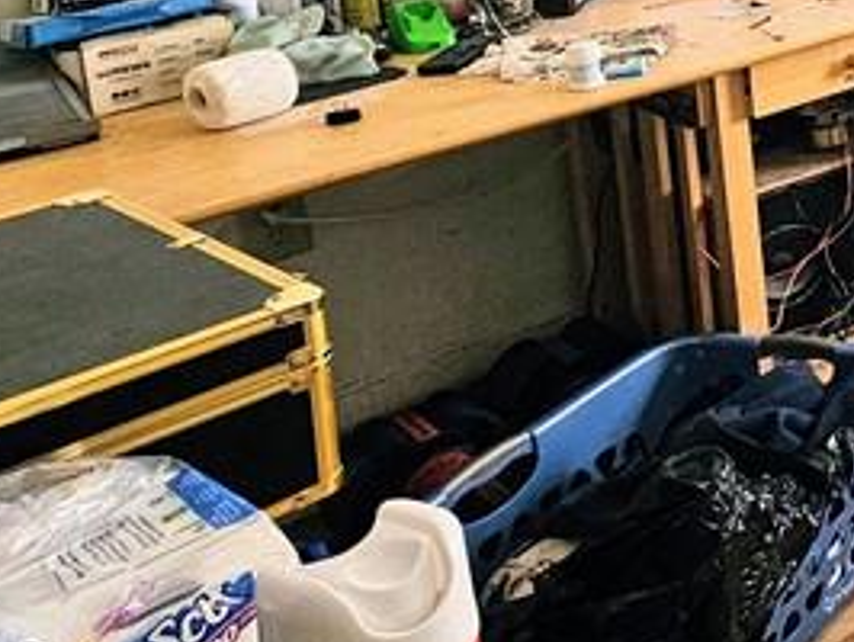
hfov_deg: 22.2
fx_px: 1235
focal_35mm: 50
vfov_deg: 24.9
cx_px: 1541
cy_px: -215
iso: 64
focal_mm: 2.2
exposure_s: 1/60
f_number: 2.2
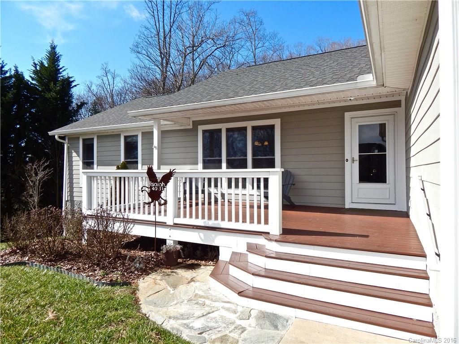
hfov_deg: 73.9
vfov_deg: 58.9
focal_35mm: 23
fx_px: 305
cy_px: 172
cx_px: 230
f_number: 3
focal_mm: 4
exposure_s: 1/1250
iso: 125
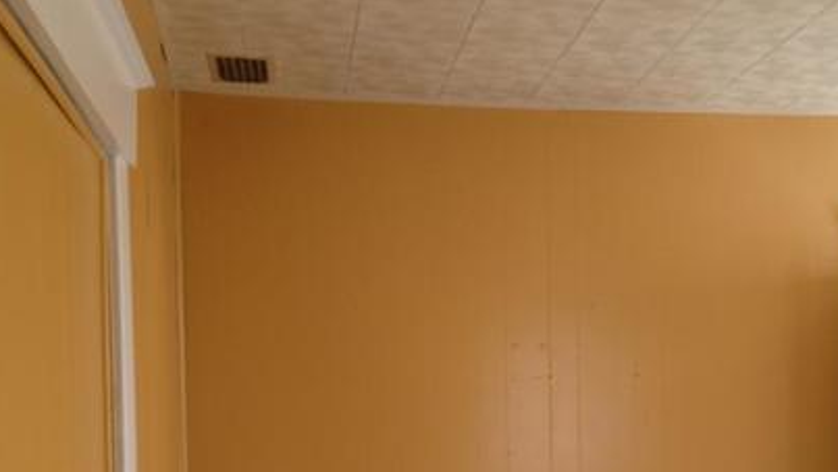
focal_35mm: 57
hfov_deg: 36.4
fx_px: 1267
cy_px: 460
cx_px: 523
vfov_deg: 20.5
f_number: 2.4
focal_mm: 4.12
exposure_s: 1/24
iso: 50
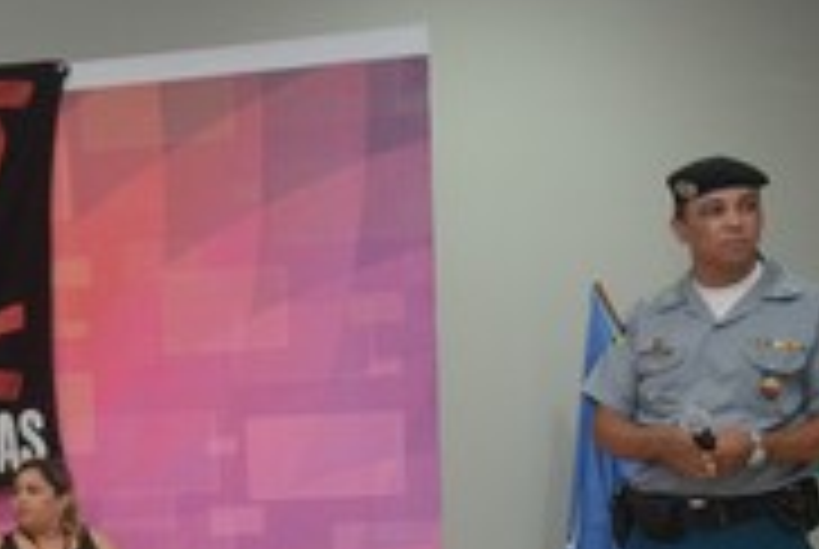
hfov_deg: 25.7
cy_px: 576
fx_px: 1686
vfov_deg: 17.9
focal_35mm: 74
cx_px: -32
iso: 1600
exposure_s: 1/125
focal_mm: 20
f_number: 3.5
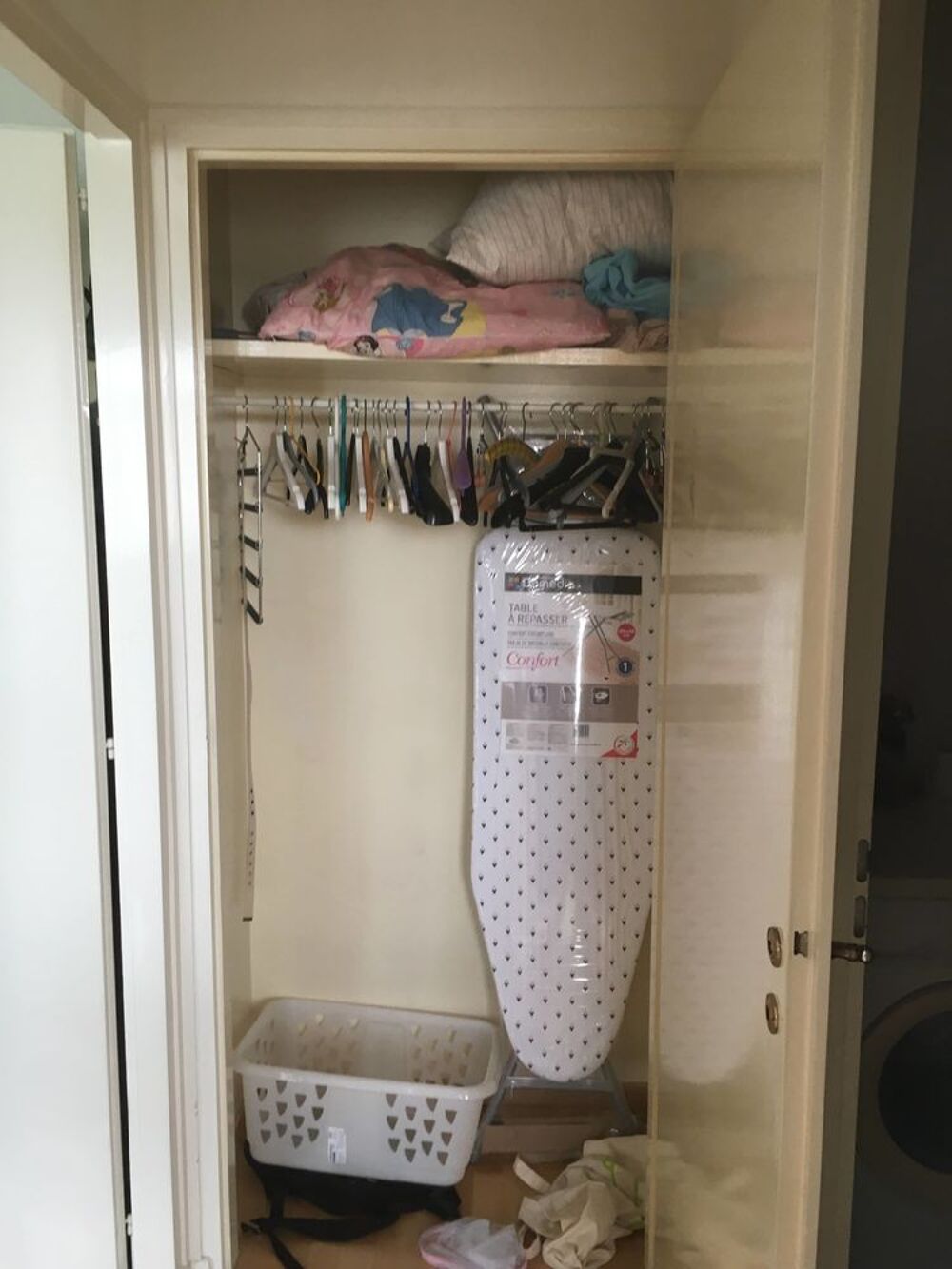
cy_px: 634
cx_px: 476
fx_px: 1063
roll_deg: -2.2
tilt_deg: -10.4
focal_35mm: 29
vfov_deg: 61.7
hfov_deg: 48.2
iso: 64
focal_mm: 4.15
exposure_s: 1/33
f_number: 2.2
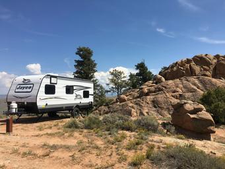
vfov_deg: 48.3
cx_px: 112
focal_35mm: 29
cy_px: 84
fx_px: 189
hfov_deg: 61.6
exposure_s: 1/2079
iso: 25
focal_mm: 4.15
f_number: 2.2
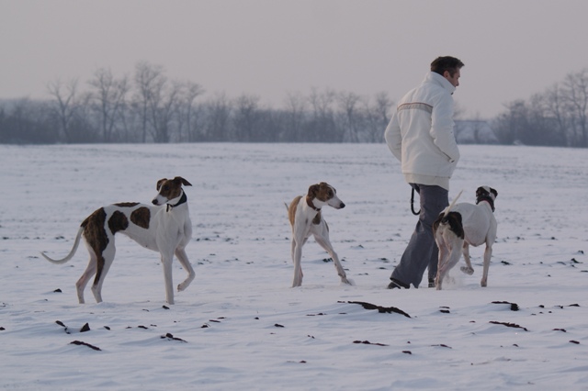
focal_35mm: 135
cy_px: 196
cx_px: 294
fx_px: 2204
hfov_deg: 15.2
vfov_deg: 10.1
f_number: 5
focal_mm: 90
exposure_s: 1/1000
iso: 100
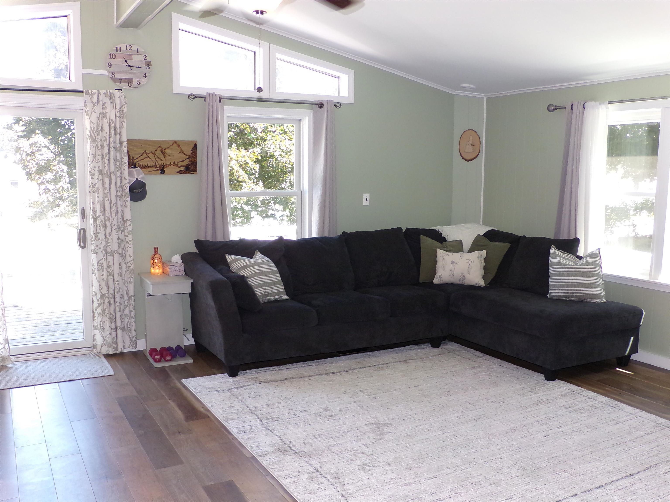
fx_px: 639
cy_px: 251
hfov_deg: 55.4
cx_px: 335
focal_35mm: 33
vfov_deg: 42.9
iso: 200
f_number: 3.4
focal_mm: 5.9
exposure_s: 1/70
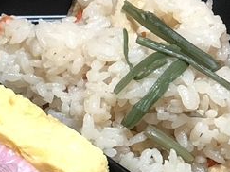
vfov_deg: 5.7
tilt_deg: -54.1
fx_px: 1707
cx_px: -62
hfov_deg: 7.6
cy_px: 267
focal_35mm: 257
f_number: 2.4
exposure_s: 1/25
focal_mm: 6
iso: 160
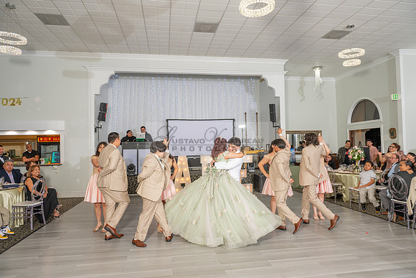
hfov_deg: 73.7
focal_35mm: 24
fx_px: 277
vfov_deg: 53.2
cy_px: 139
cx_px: 208
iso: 500
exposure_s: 1/160
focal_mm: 24
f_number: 3.5
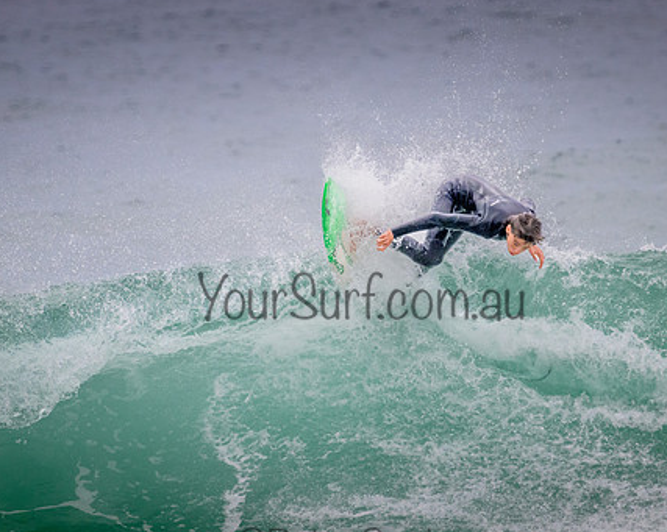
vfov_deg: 1.5
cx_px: 359
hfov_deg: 1.9
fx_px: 20141
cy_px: 283
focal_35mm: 1021
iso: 3600
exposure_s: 1/1600
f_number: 11
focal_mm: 800
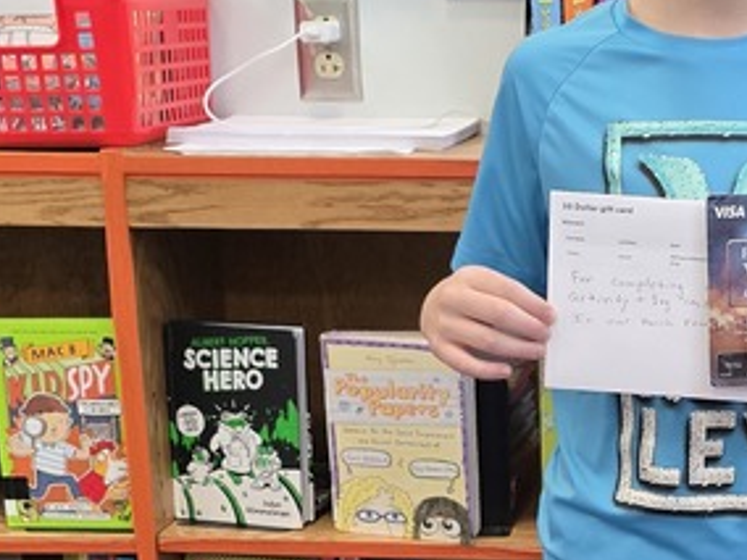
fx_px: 1791
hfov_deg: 22.8
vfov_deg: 17.4
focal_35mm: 83
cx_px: 715
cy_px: 536
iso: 800
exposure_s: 1/120
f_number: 1.7
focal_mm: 6.3
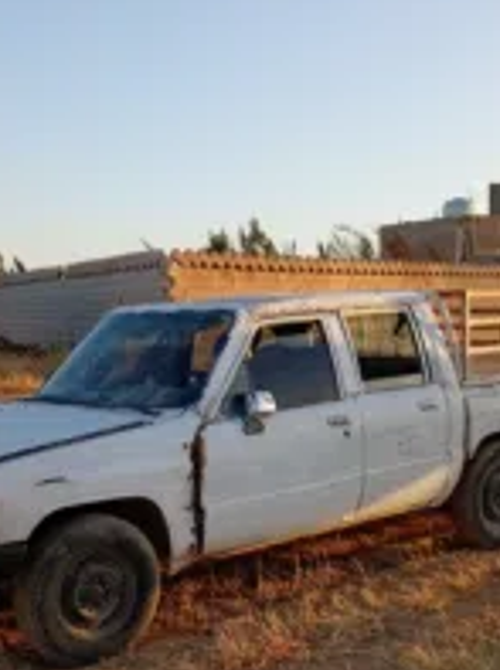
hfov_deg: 28.4
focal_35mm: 51
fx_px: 985
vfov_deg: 37.5
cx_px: 201
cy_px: 372
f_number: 1.8
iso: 100
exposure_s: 1/515
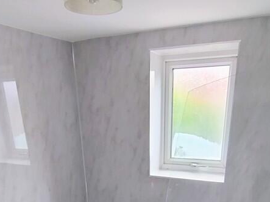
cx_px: 139
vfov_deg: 33.5
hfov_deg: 50.1
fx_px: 289
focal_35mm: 37
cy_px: 224
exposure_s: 1/33.3
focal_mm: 1.66
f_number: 2.2
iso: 134
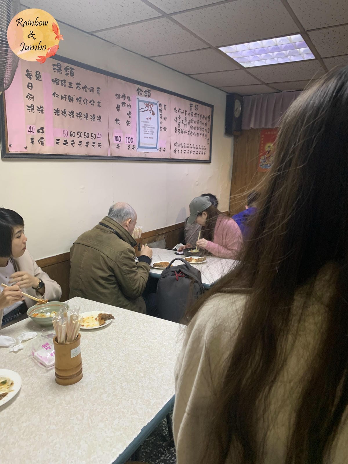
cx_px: 174
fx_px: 349
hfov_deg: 53.1
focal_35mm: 26
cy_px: 232
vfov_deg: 67.3
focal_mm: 4.25
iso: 125
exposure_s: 1/60
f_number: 1.8
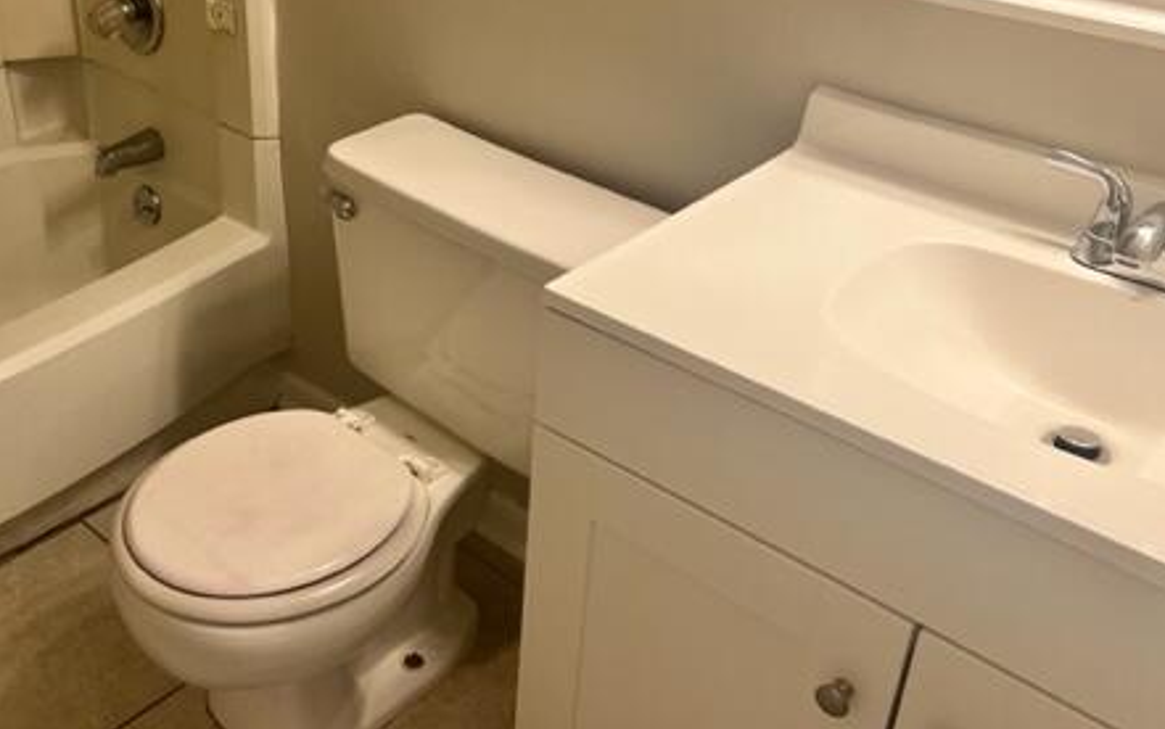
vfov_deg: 31.9
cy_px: 267
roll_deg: +1.5
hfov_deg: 47.9
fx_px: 1270
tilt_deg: -30.1
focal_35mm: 40
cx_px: 333
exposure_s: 1/120
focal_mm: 5.7
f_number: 1.5
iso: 100
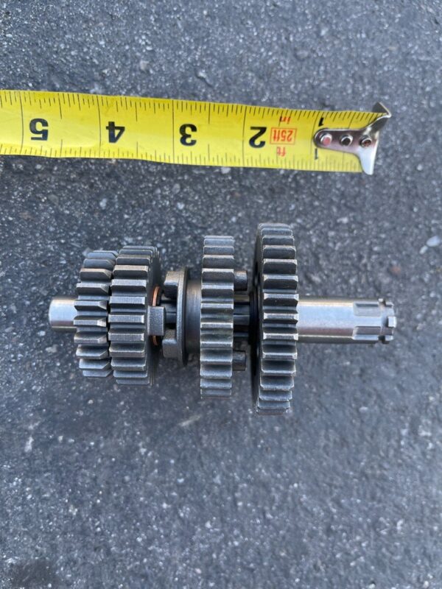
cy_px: 294
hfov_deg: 53.1
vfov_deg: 67.3
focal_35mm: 26
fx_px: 443
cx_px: 221
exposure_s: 1/121
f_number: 1.6
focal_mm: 5.1
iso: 32
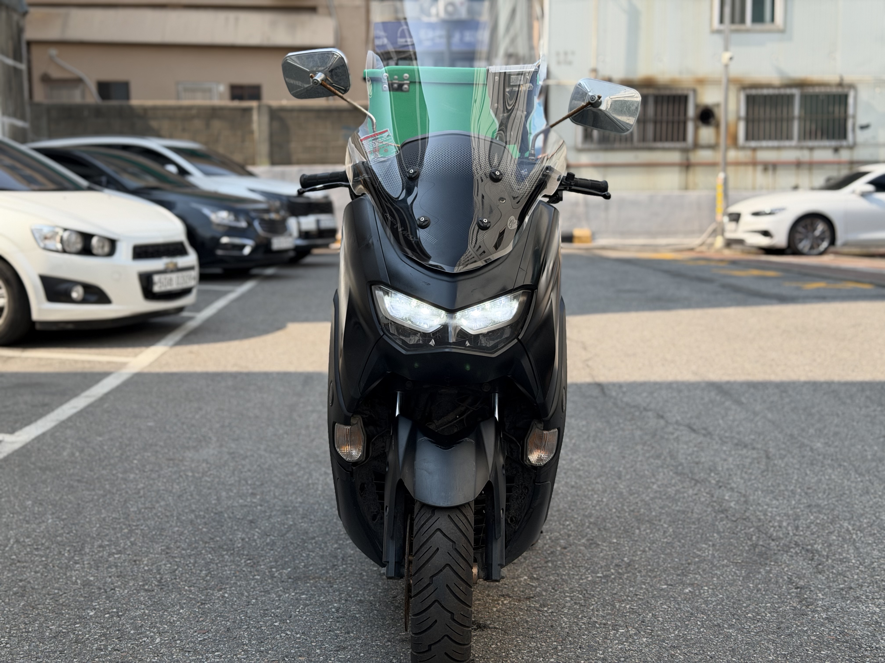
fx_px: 1227
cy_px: 332
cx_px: 442
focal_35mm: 48
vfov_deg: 30.3
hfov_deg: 39.7
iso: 80
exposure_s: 1/2208
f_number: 1.78
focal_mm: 6.76
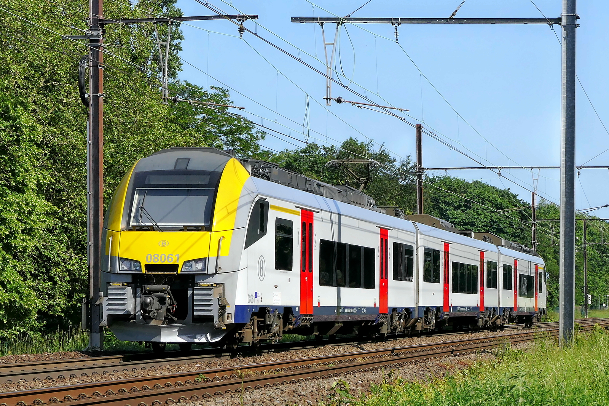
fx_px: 1471
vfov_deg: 15.7
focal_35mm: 87
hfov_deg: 23.4
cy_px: 203
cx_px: 304
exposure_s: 1/800
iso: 250
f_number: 7.1
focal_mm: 31.9
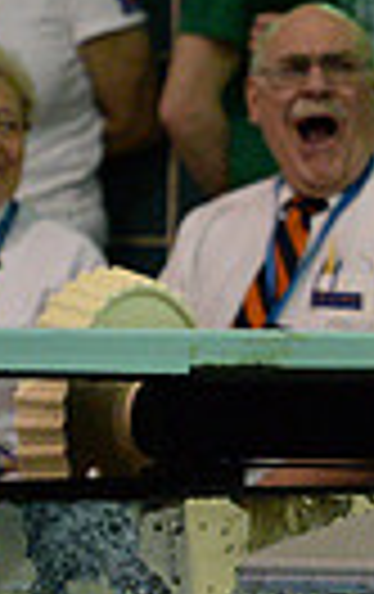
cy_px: 225
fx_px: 9791
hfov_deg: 2.2
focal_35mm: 603
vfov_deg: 3.5
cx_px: 1095
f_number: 2.8
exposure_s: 1/500
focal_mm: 135
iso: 8000
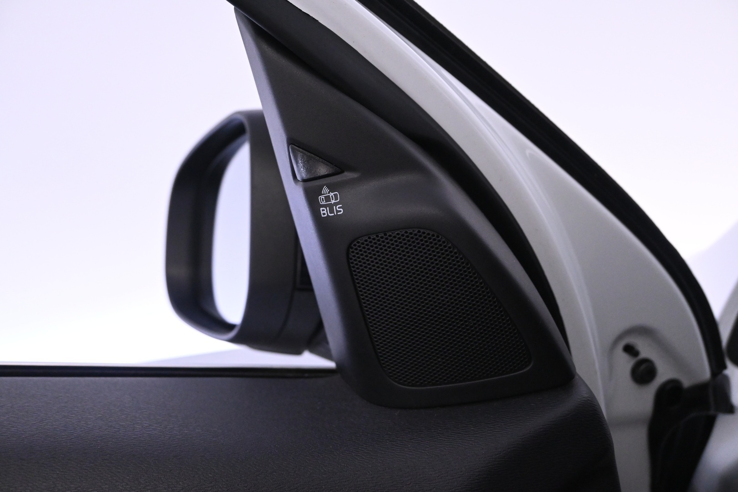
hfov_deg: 60.7
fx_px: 630
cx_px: 369
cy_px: 246
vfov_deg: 42.6
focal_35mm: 31
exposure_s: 1/80
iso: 3200
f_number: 4.5
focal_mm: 20.5
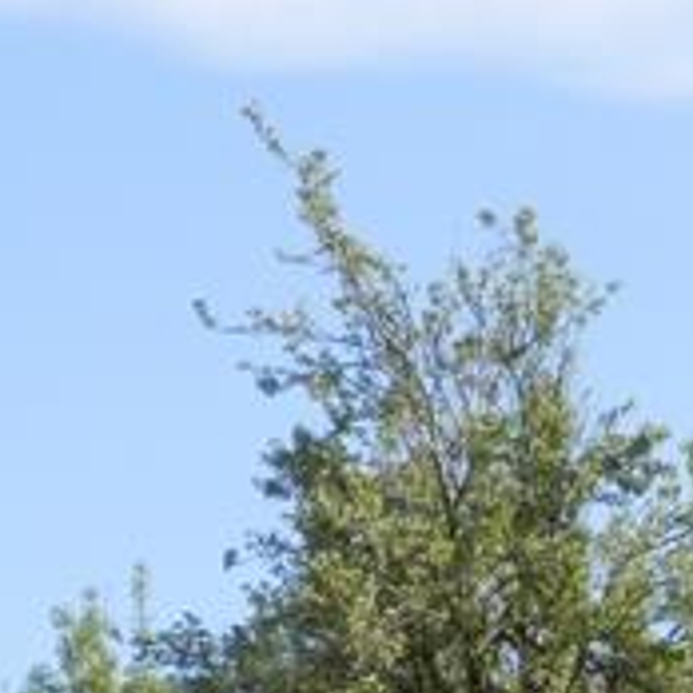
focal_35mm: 163
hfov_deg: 10.5
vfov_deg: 10.3
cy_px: 1059
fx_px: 3692
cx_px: -163
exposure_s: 1/500
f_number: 3.7
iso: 80
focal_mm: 7.3
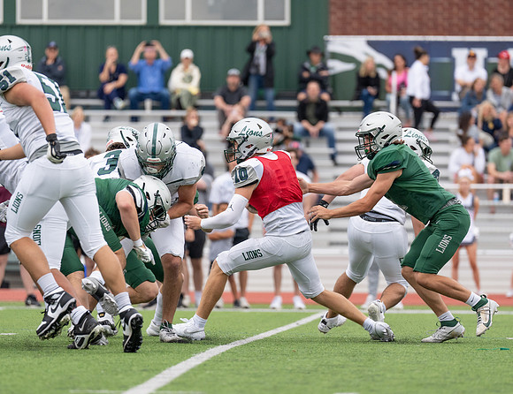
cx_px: 296
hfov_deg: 6.6
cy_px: 183
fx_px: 4481
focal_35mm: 300
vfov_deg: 5.0
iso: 250
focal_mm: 200
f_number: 2.8
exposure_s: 1/1250
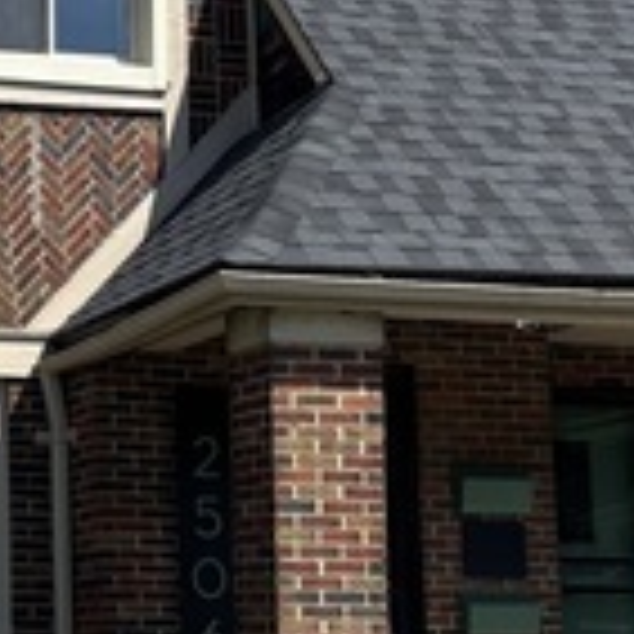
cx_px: -58
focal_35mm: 109
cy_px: 380
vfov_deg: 16.0
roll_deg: +0.0
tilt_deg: +9.6
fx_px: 2259
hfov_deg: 15.6
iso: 50
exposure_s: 1/2151
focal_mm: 5.96
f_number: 1.6
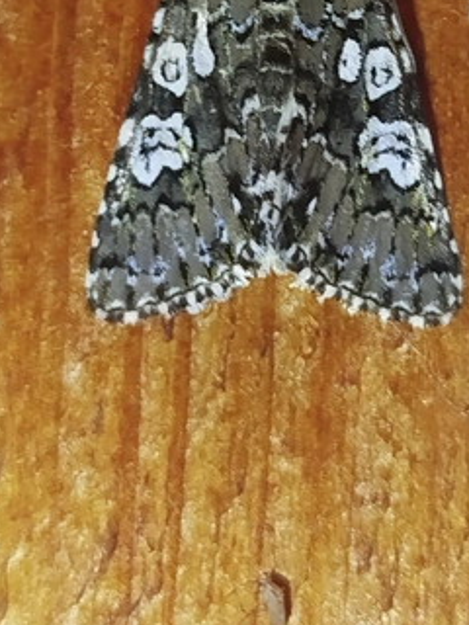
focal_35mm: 120
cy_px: 43
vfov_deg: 16.2
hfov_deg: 12.3
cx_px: 301
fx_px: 2168
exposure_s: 1/50
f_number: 1.7
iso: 80
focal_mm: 5.31
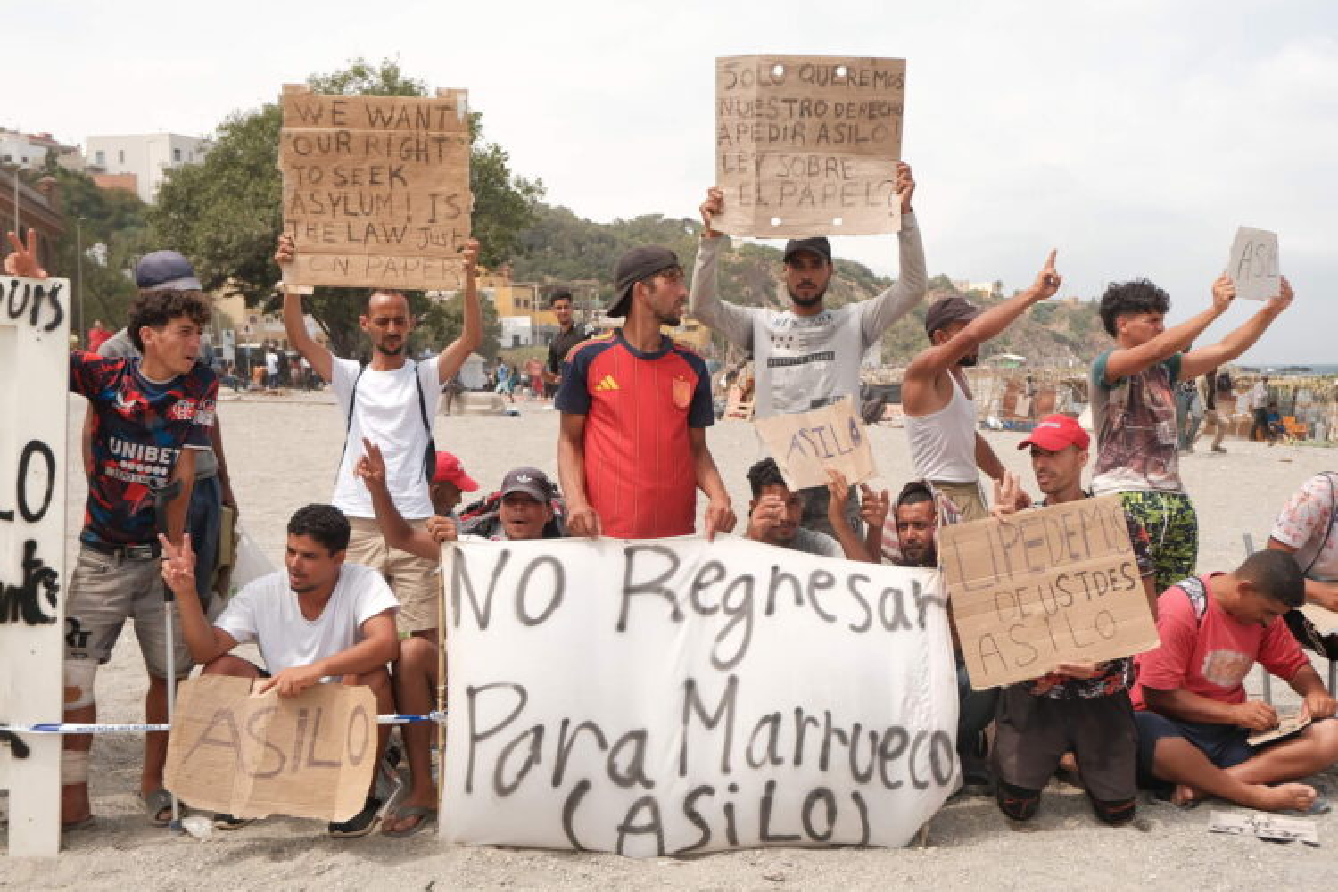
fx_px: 1524
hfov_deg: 47.4
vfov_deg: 32.6
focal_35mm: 41
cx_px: 669
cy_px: 446
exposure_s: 1/1000
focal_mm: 27.1
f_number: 4.4
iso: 200
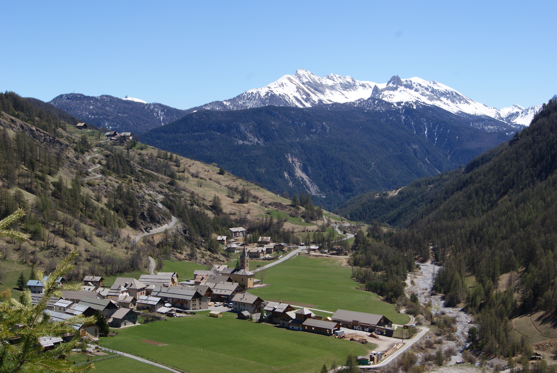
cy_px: 186
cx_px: 278
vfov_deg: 29.9
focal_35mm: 45
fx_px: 697
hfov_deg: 43.6
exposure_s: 1/125
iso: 100
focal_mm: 30
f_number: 13
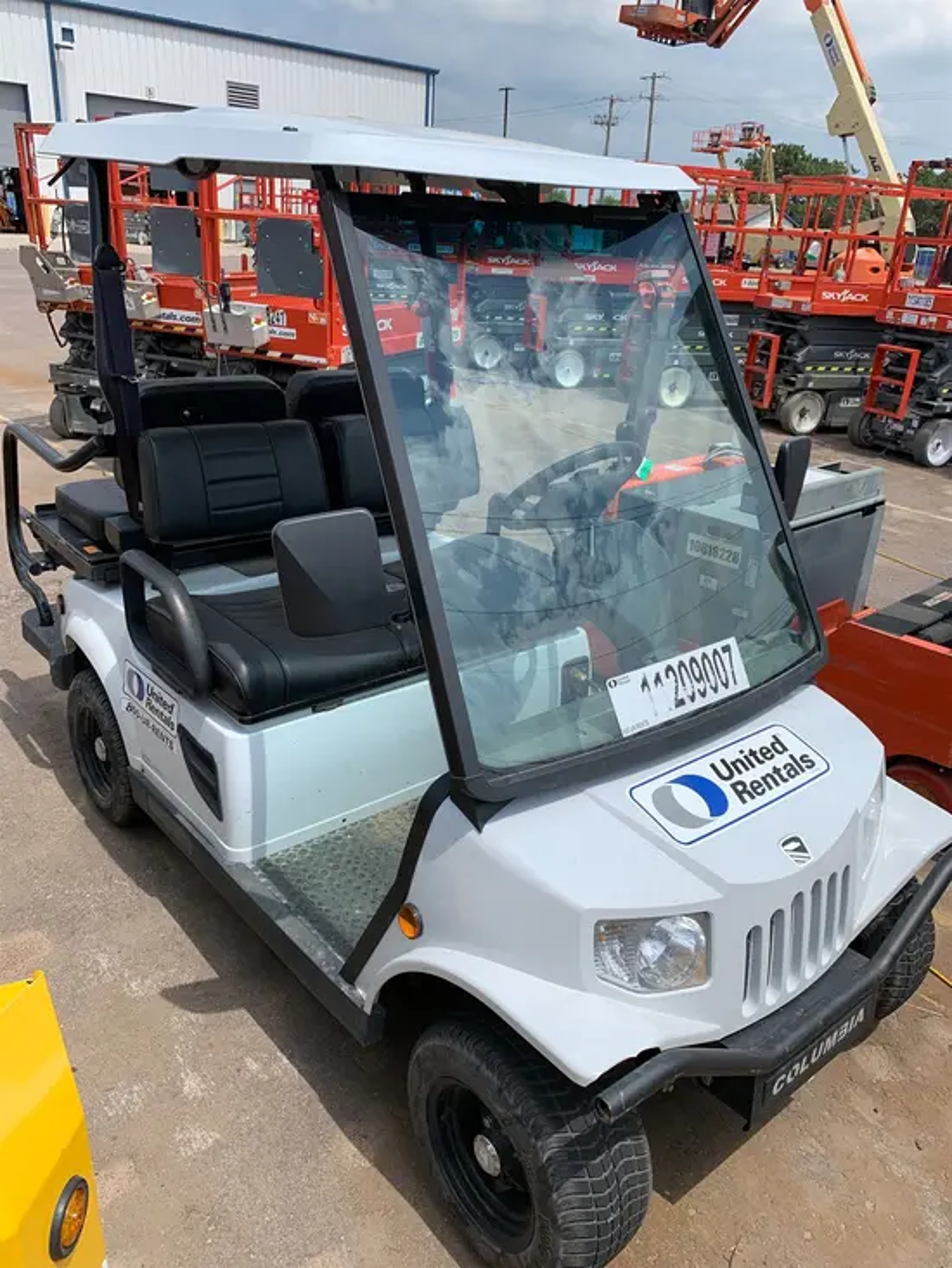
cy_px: 634
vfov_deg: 67.3
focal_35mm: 26
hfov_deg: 53.1
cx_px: 476
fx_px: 953
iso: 25
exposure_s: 1/2915
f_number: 1.8
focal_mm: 4.25
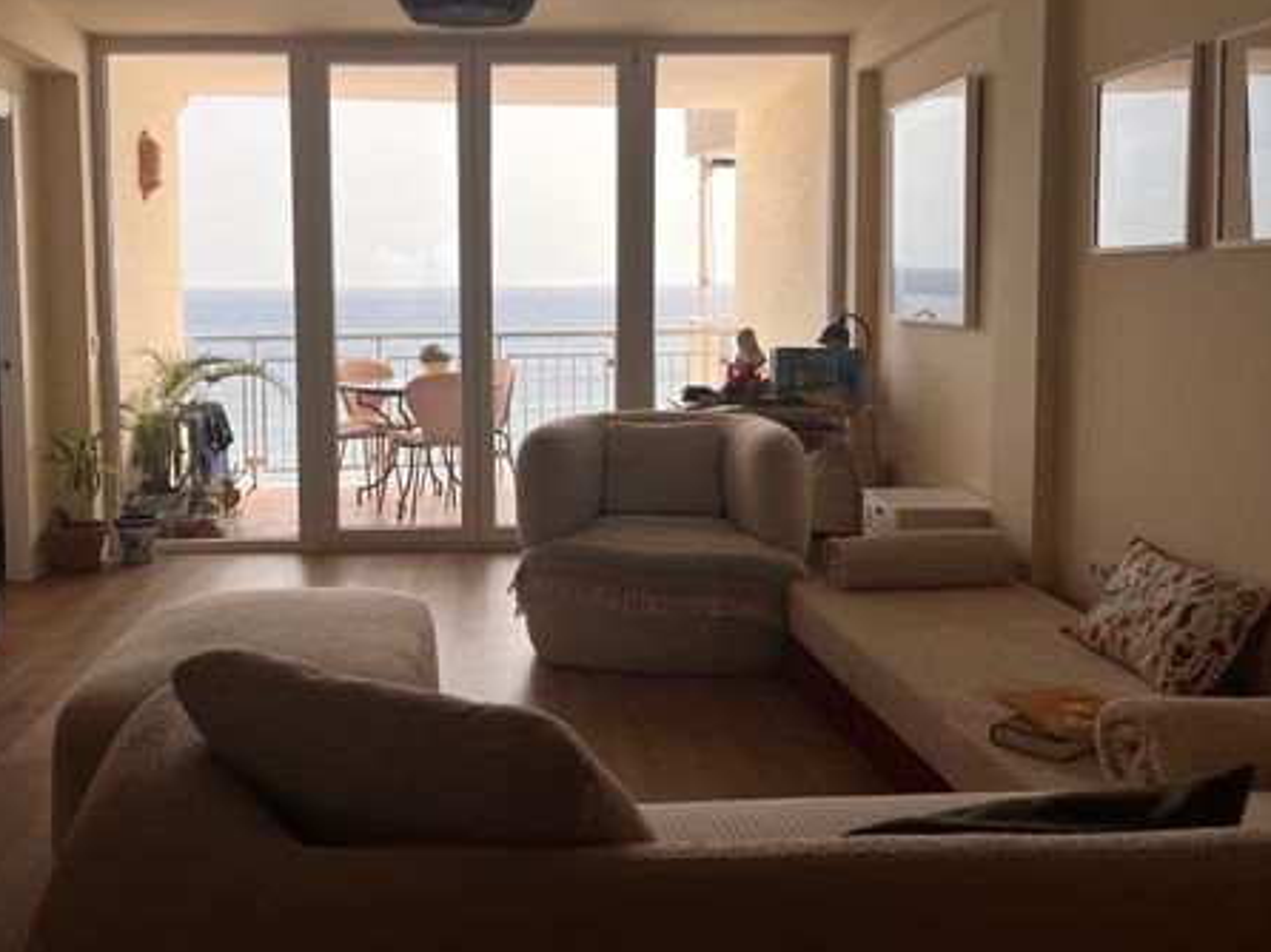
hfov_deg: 52.3
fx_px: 1284
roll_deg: +0.9
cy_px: 385
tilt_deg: -4.6
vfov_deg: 40.5
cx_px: 519
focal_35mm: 35
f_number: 1.6
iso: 50
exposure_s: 1/1802
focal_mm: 5.1
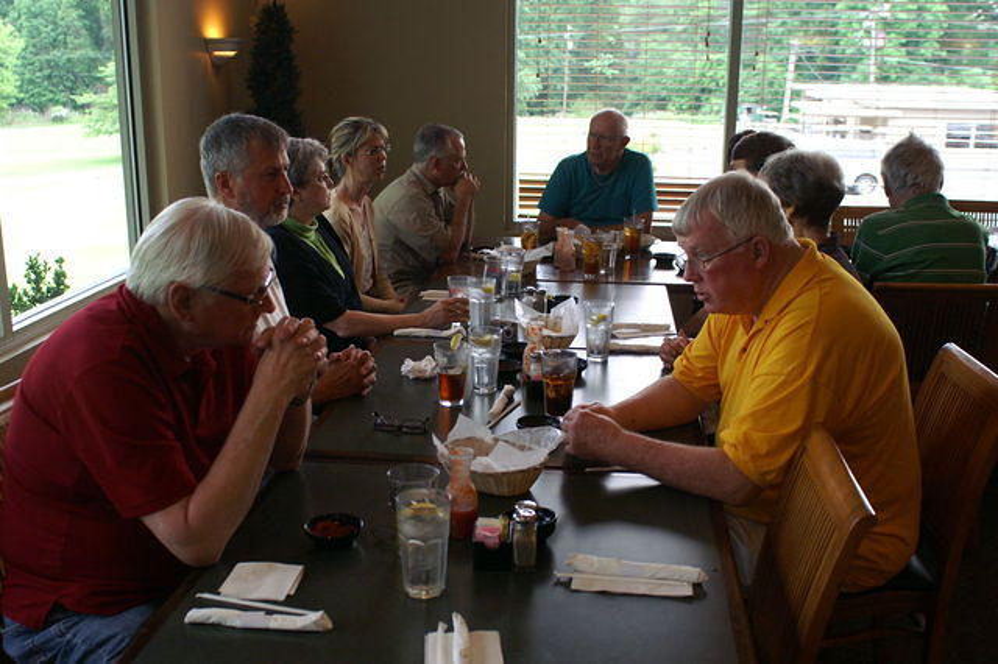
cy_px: 332
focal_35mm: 36
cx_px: 499
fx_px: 997
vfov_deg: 36.8
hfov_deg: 53.2
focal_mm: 24
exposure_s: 1/60
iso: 800
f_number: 4
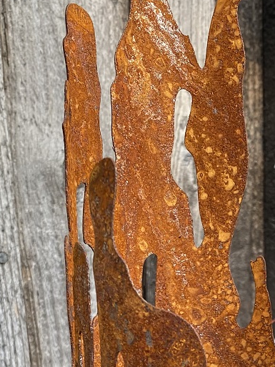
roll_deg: +1.4
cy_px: 378
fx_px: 805
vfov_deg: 24.3
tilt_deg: -13.8
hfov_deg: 19.3
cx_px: 188
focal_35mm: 76
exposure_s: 1/122
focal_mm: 4.25
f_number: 1.8
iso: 50
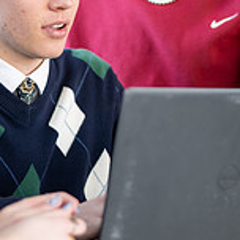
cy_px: 17
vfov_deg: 10.7
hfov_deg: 10.8
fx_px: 1271
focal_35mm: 162
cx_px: 167
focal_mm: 50
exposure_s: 1/160
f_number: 1.8
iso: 100
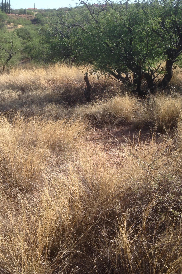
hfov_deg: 28.8
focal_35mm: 46
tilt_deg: -19.6
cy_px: 137
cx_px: 45
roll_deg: +0.3
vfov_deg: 42.7
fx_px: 349
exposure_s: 1/809
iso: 50
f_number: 2.4
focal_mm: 4.12
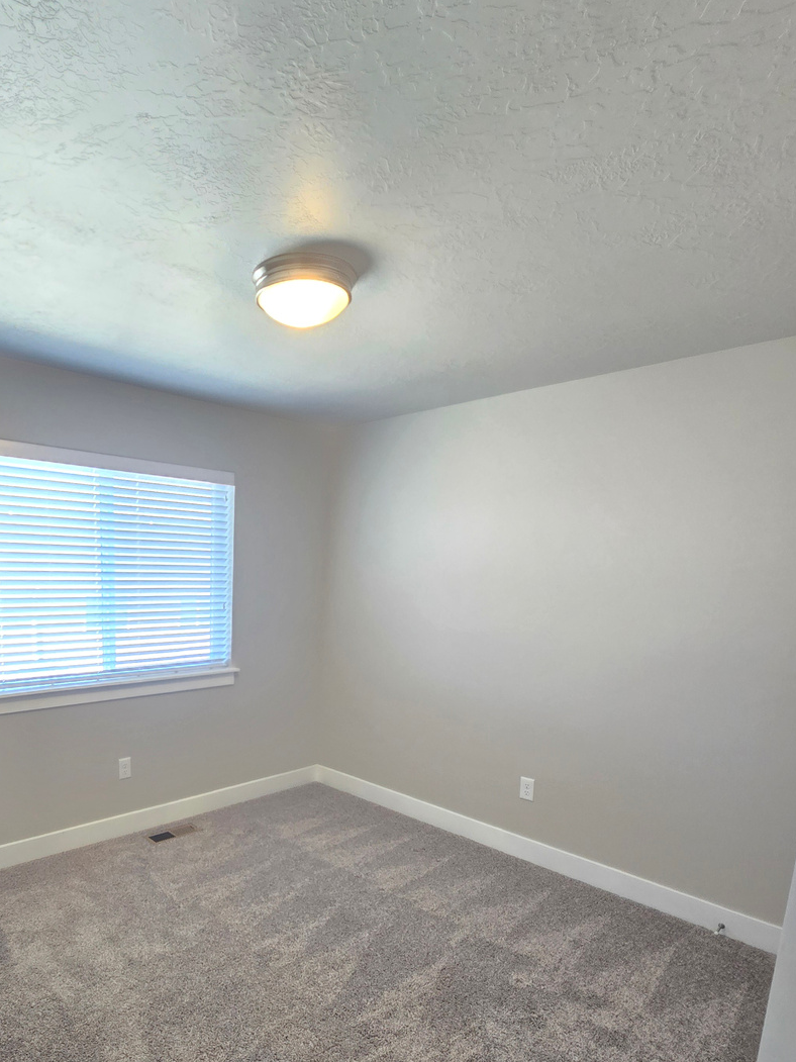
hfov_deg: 66.6
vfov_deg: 82.7
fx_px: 583
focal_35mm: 19
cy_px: 676
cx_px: 258
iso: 160
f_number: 2.2
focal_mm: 2.2
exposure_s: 1/60
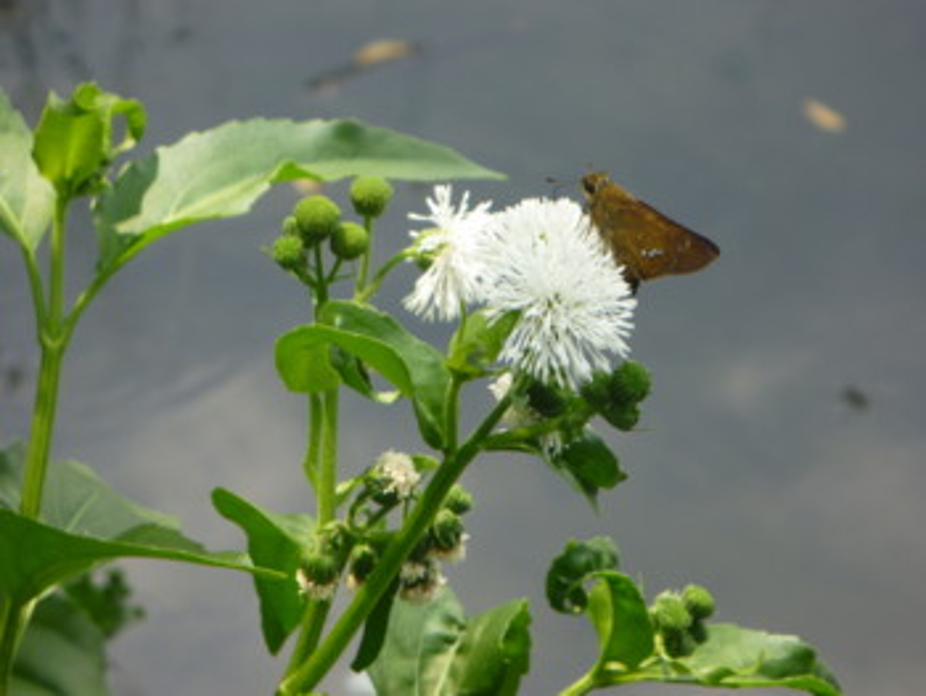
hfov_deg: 15.4
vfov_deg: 11.6
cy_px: 348
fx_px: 3426
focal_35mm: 128
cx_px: 463
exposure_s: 1/125
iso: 80
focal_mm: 22.8
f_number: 5.9
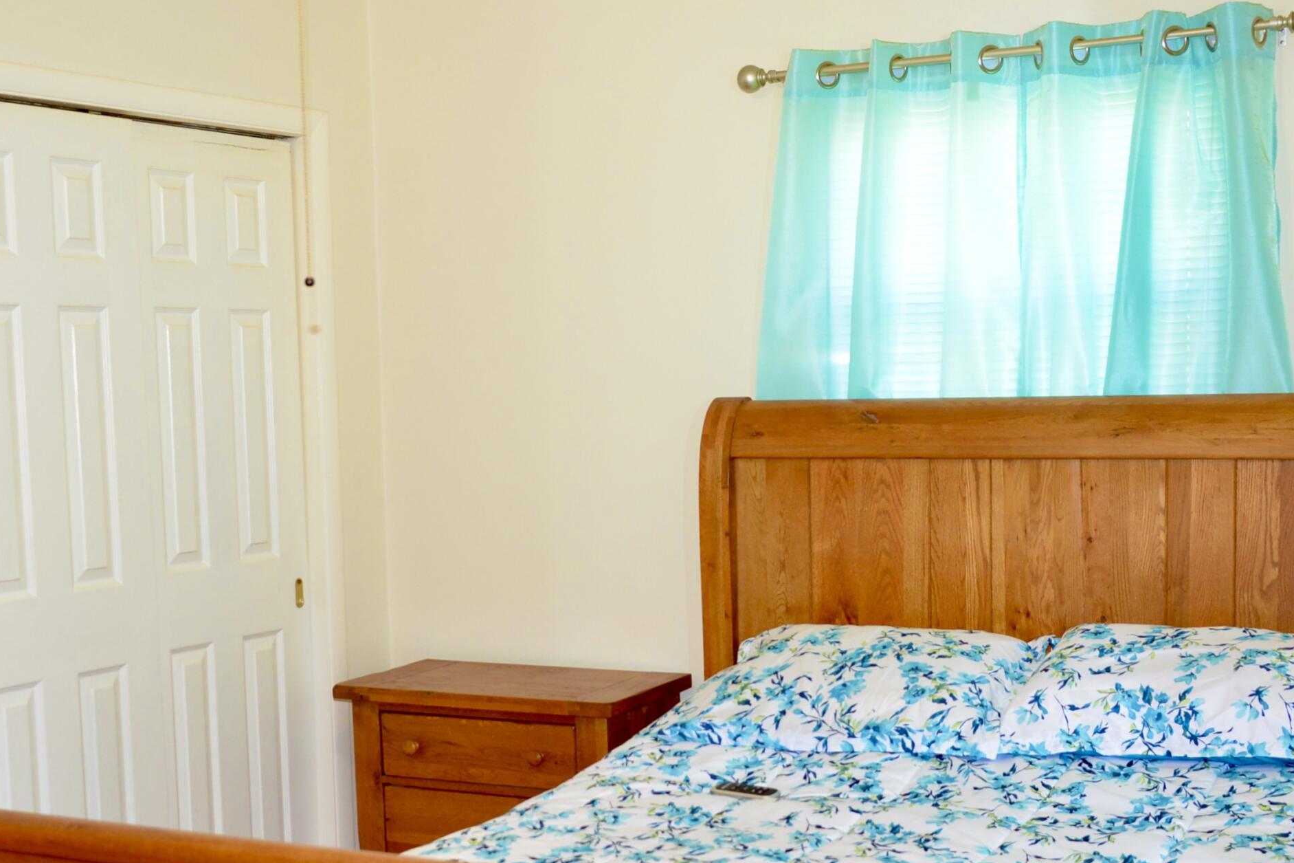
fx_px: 1833
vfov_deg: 26.3
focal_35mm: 51
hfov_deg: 38.9
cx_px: 610
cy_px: 588
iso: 2000
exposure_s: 1/60
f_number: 5.6
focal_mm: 32
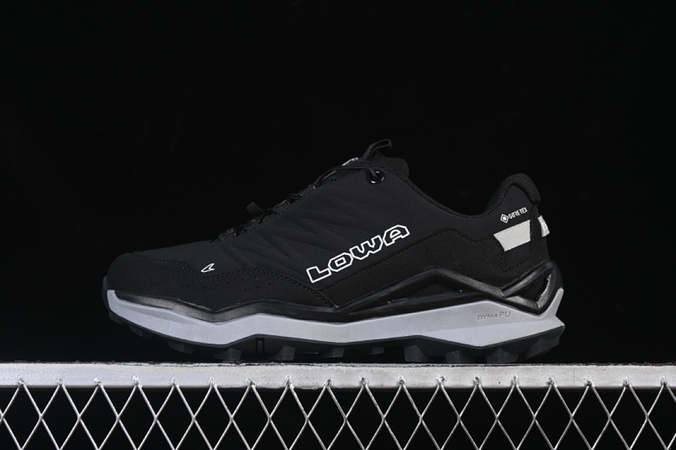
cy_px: 225
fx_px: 1408
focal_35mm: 75
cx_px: 338
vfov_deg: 18.2
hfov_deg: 27.0
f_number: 6.3
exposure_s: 1/60
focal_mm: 50
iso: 160
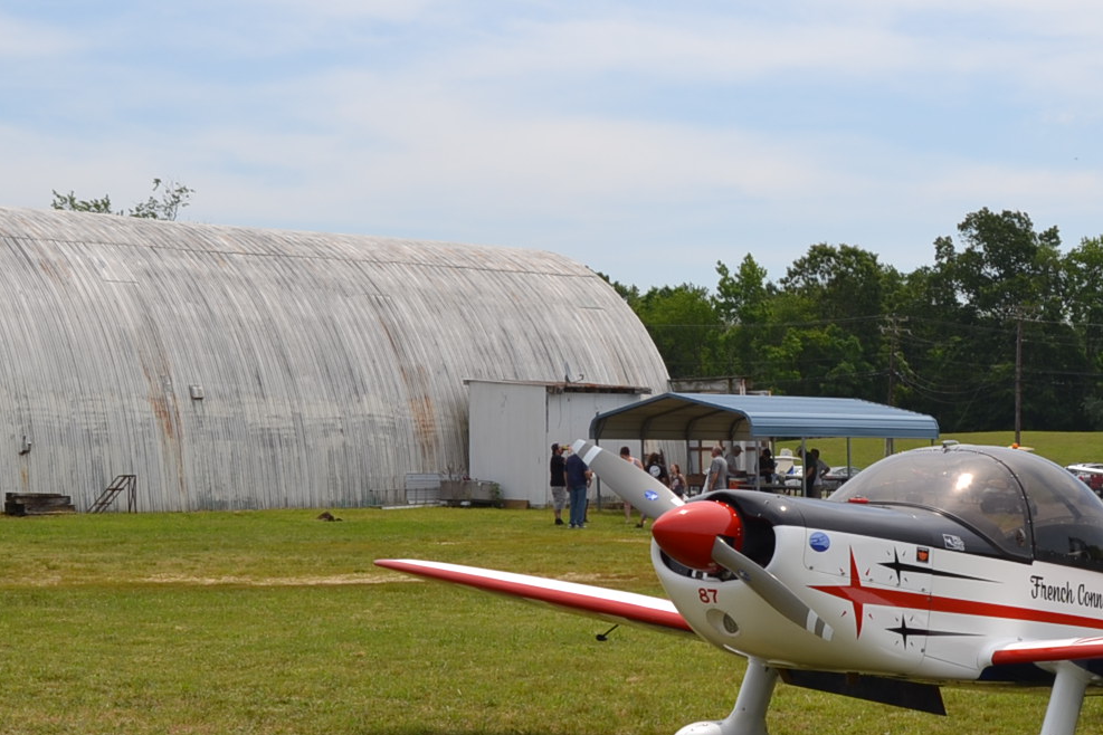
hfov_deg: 25.9
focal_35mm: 77
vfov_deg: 17.6
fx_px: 2359
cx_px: 854
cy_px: 545
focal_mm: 22
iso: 100
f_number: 8
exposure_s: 1/250
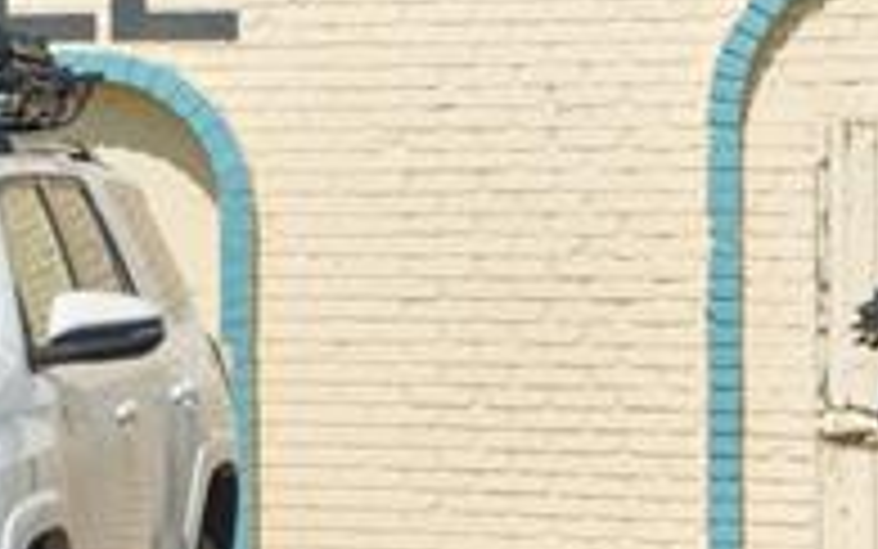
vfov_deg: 7.4
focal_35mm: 177
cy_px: 140
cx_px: -1049
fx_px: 4237
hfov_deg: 10.6
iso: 1000
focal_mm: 33
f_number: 6.3
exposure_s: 1/1250
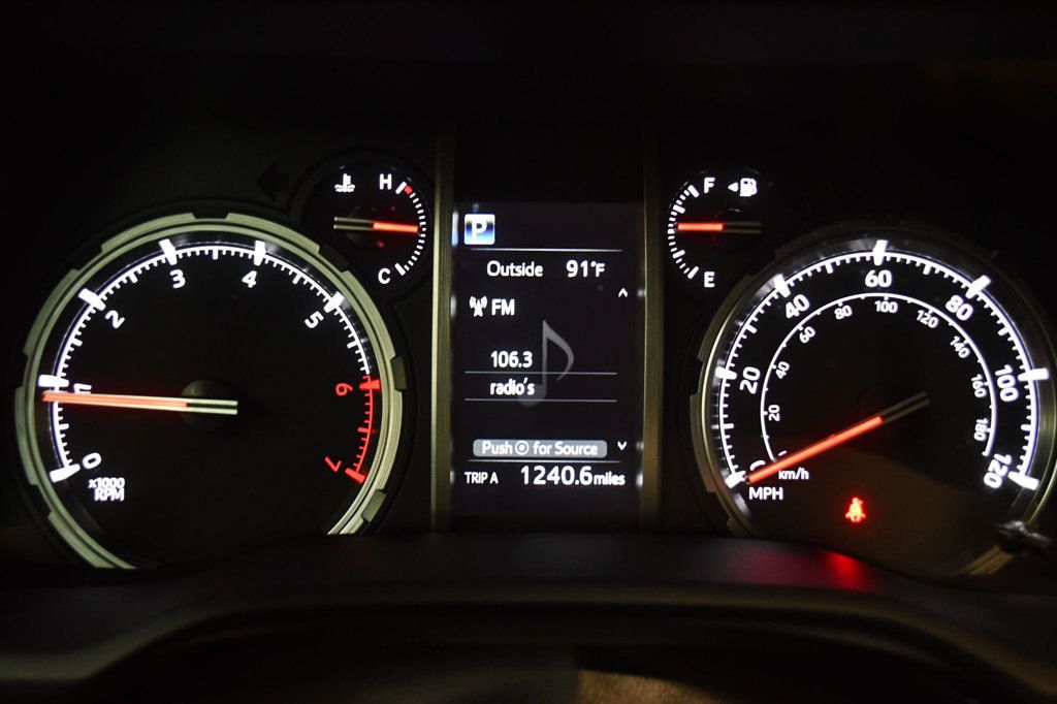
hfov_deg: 53.1
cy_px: 352
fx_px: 1057
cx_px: 528
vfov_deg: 36.8
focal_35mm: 36
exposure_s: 1/80
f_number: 4
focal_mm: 24
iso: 3200
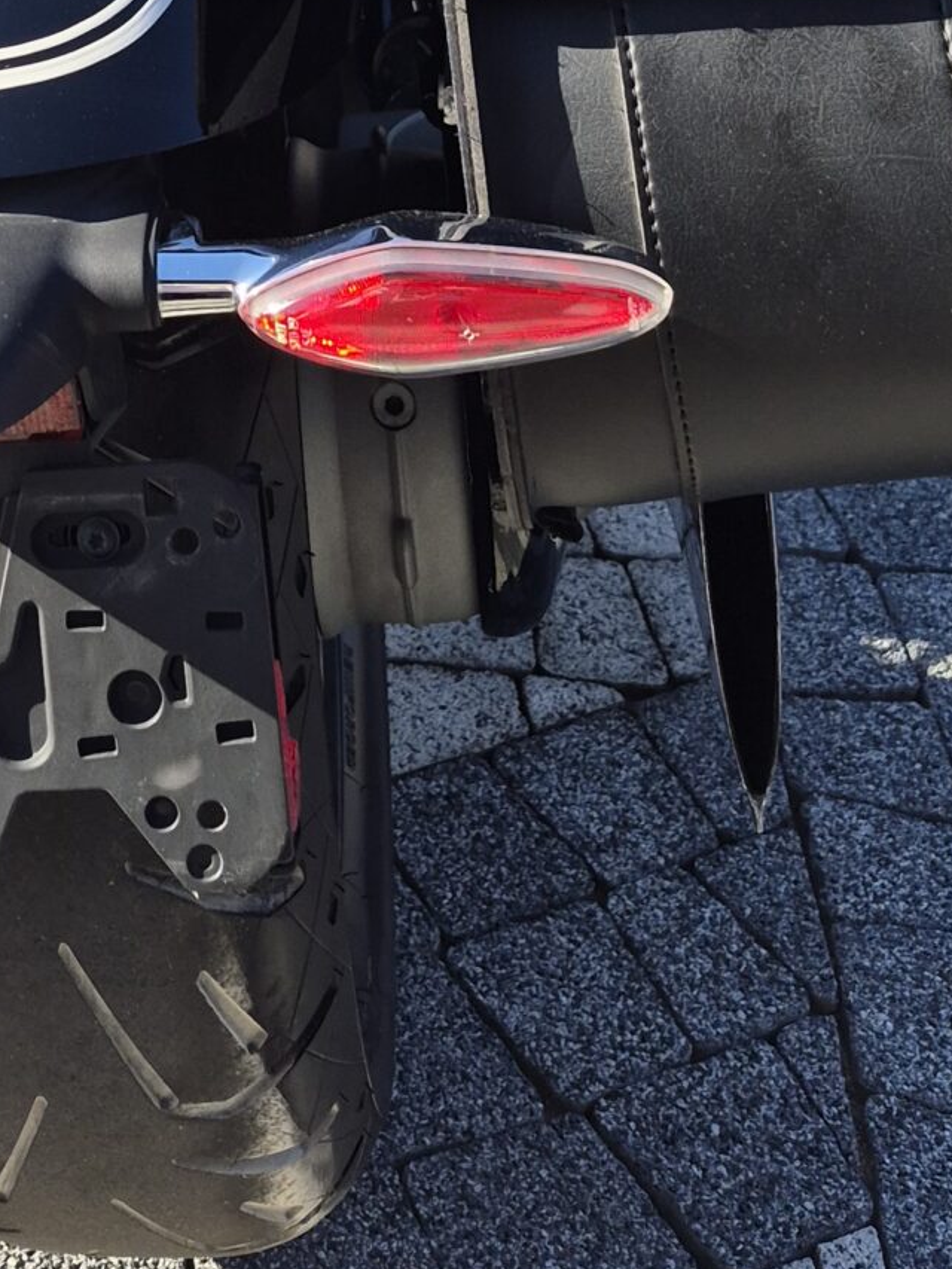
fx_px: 2530
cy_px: -378
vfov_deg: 24.6
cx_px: 34
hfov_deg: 20.7
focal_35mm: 69
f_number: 1.8
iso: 80
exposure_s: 1/1660
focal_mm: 5.4
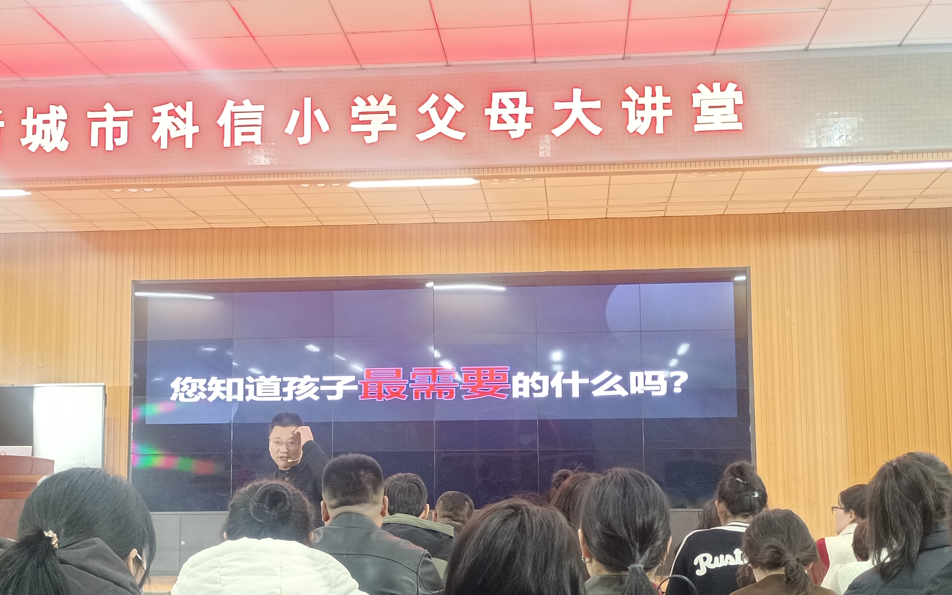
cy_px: 355
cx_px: 423
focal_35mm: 51
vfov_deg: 25.3
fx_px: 1323
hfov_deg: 39.5
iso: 1042
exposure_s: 1/50
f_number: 1.79
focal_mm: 4.71
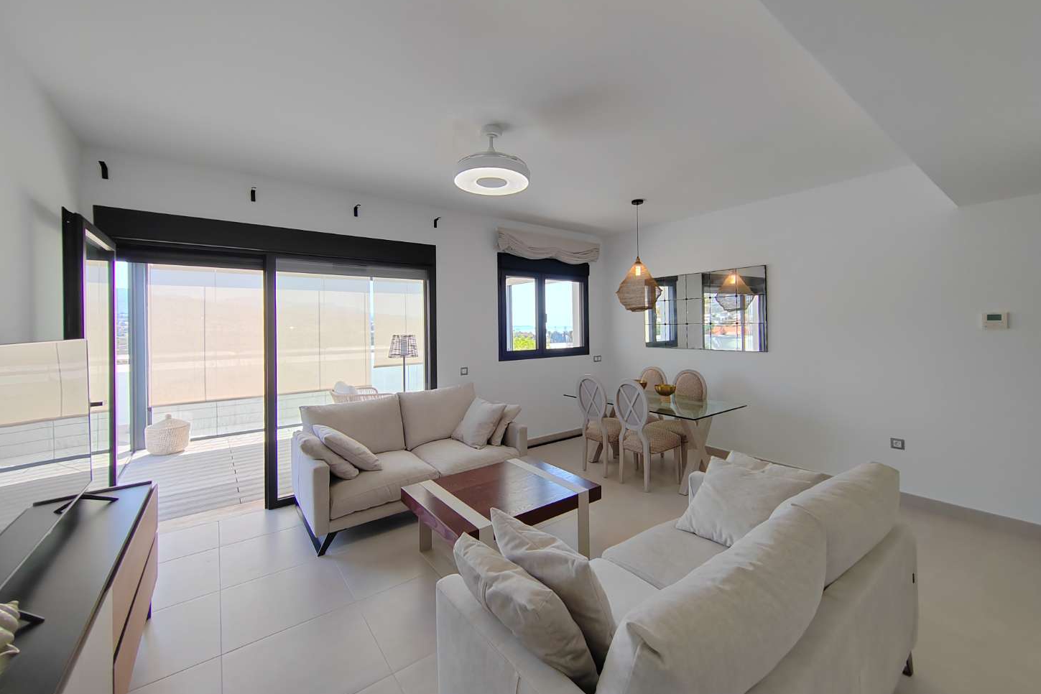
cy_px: 327
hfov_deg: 104.3
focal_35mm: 14
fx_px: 405
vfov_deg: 81.1
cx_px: 526
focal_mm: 2.16
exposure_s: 1/100
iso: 100
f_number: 2.2
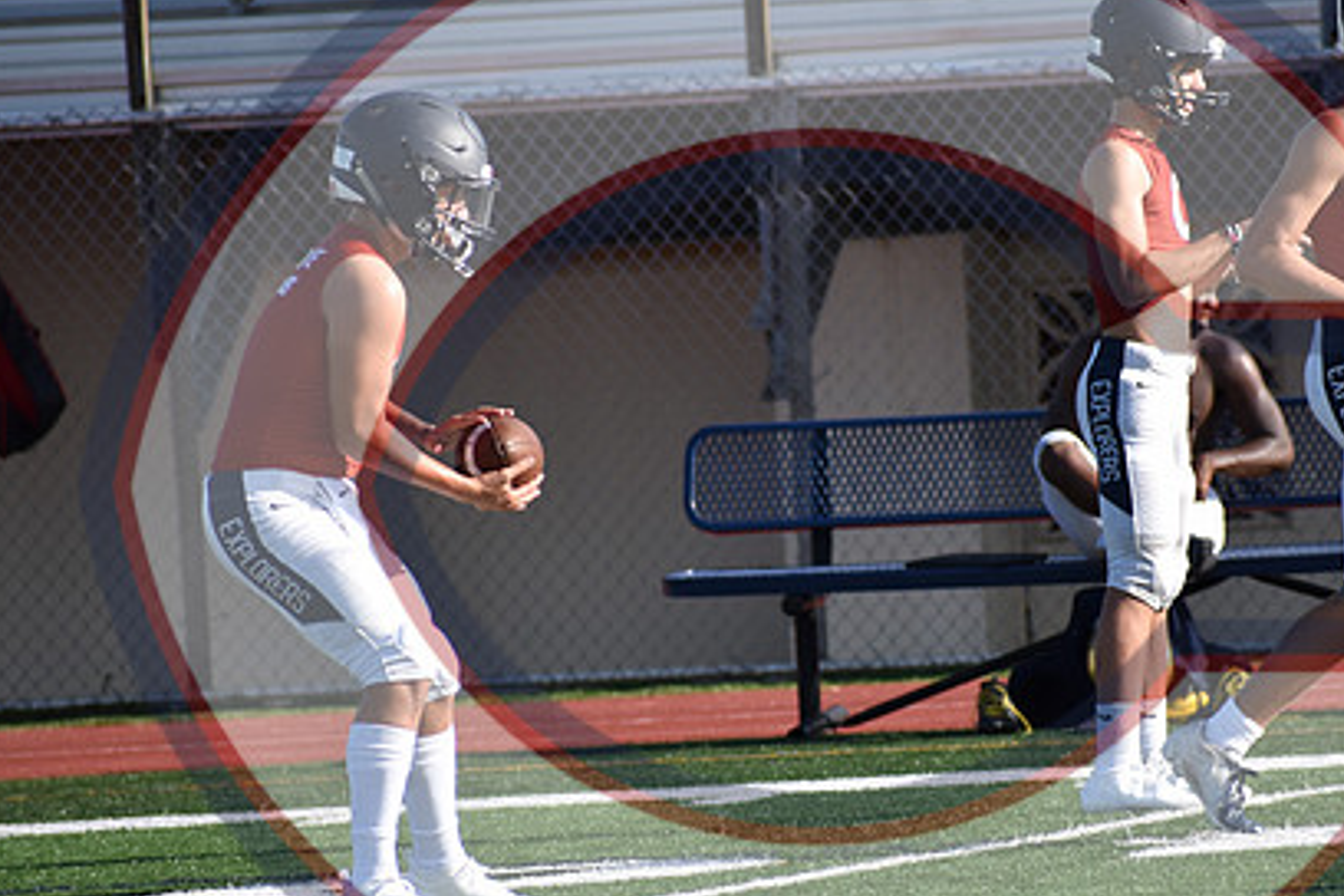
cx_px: 804
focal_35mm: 640
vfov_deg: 2.1
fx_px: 23891
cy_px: 486
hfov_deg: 3.2
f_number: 6.3
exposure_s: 1/1000
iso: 400
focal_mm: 300
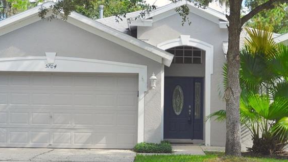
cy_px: 93
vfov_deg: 16.3
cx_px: 169
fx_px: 565
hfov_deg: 28.5
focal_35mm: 74
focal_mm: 26
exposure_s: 1/320
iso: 200
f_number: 9
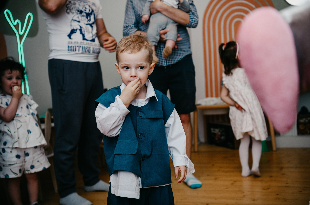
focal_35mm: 48
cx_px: 161
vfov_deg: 28.1
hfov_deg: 41.4
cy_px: 98
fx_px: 410
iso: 200
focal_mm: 46
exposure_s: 1/160
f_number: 3.2
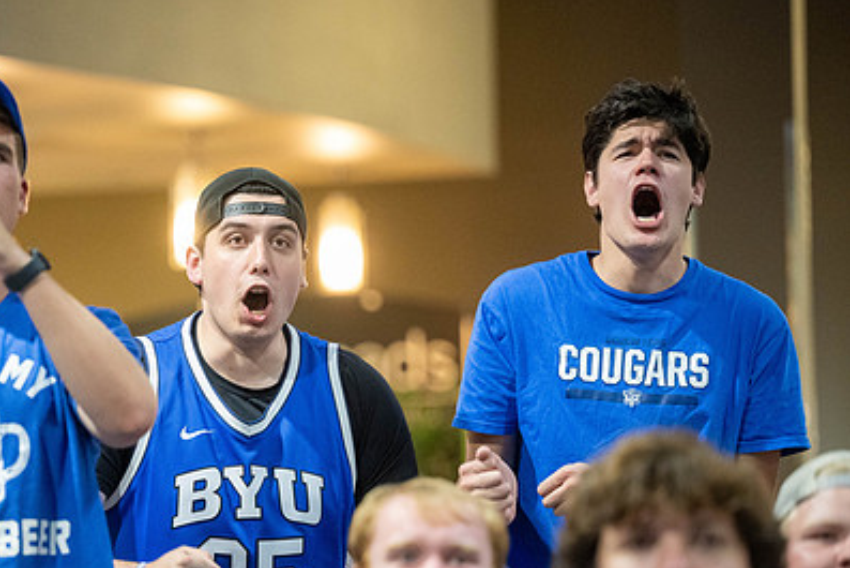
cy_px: 376
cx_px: 233
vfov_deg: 6.5
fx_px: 5007
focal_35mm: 212
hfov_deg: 9.7
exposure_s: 1/250
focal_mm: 145
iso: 6400
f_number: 2.8
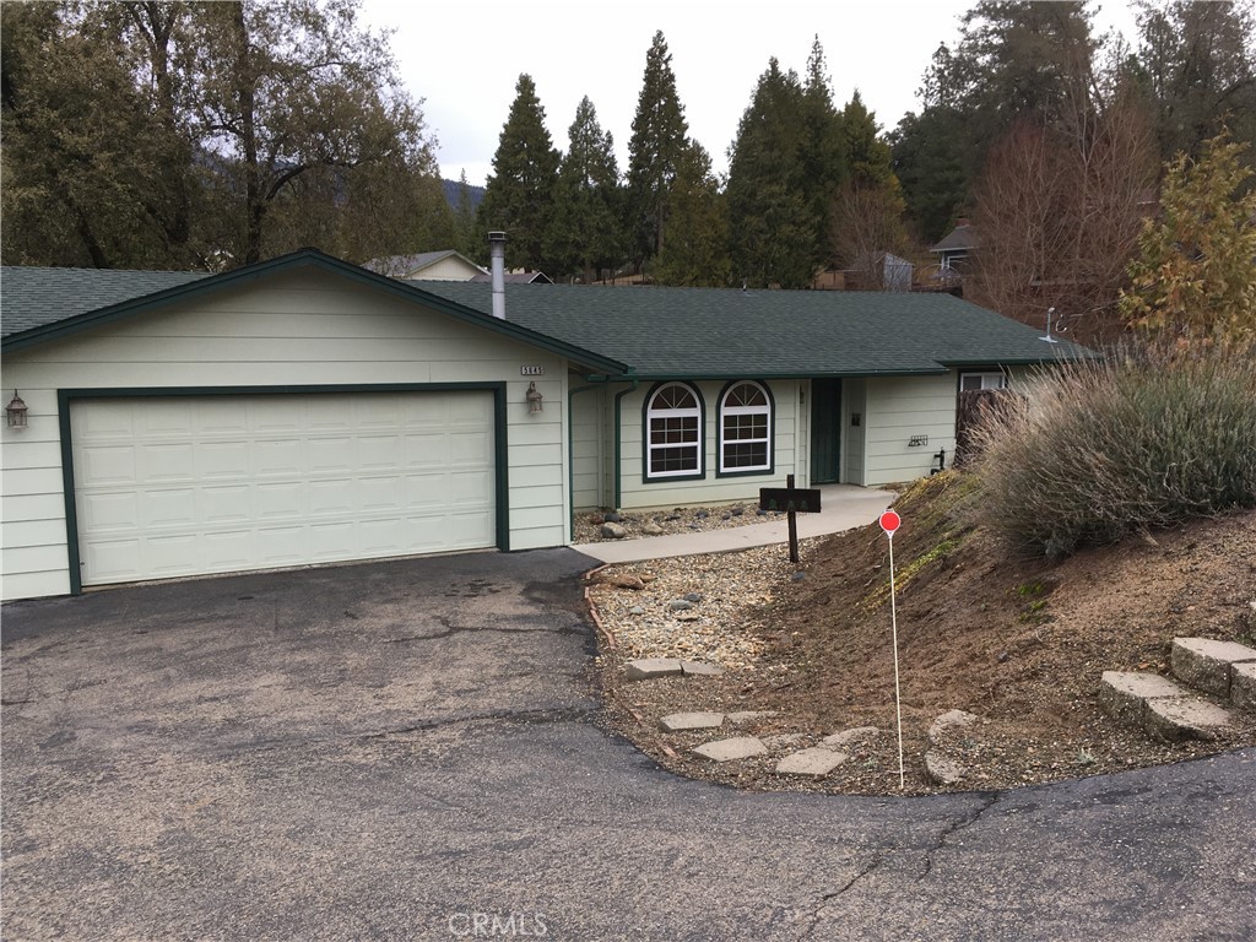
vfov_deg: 48.2
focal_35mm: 29
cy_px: 471
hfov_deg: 61.7
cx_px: 628
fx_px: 1052
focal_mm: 4.15
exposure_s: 1/252
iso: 25
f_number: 2.2
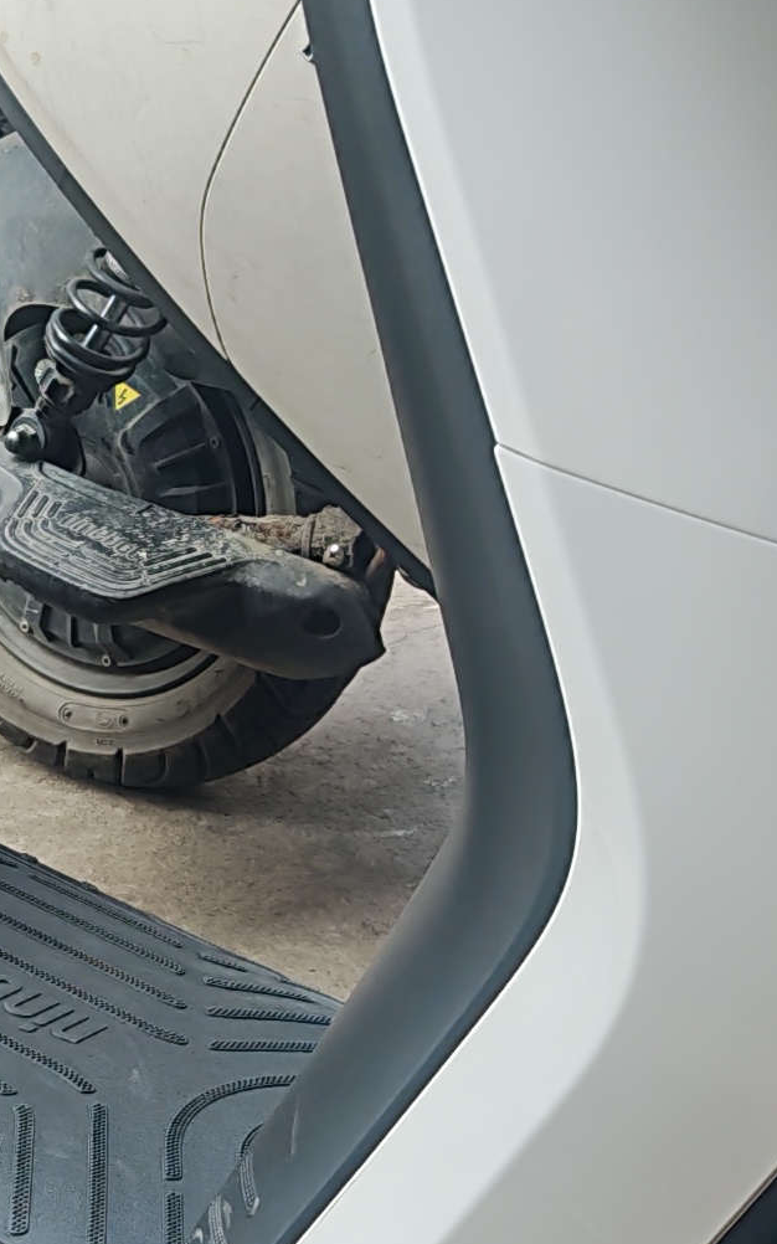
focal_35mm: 104
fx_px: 3525
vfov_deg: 20.0
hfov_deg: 12.5
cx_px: 26
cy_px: 736
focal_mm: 6.67
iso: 50
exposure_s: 1/220
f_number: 1.9
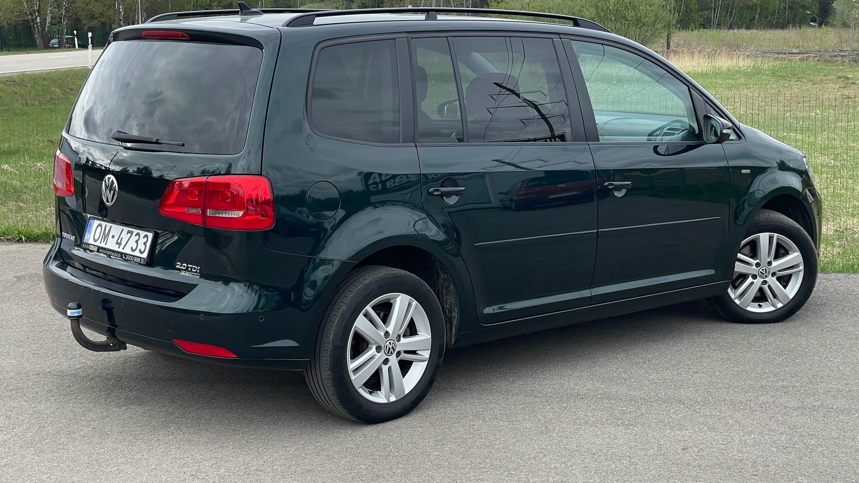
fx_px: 1298
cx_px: 432
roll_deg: +0.5
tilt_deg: -6.2
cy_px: 182
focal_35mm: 57
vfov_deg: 21.0
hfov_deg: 36.6
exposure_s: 1/304
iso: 32
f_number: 2
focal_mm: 6
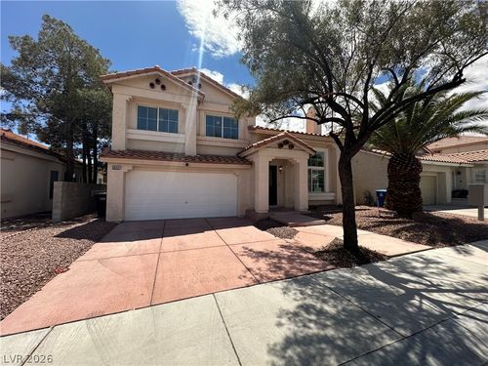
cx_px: 244
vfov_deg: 85.7
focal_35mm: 14
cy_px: 183
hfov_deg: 102.1
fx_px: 197
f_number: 2.2
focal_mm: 2.22
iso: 50
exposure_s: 1/2257
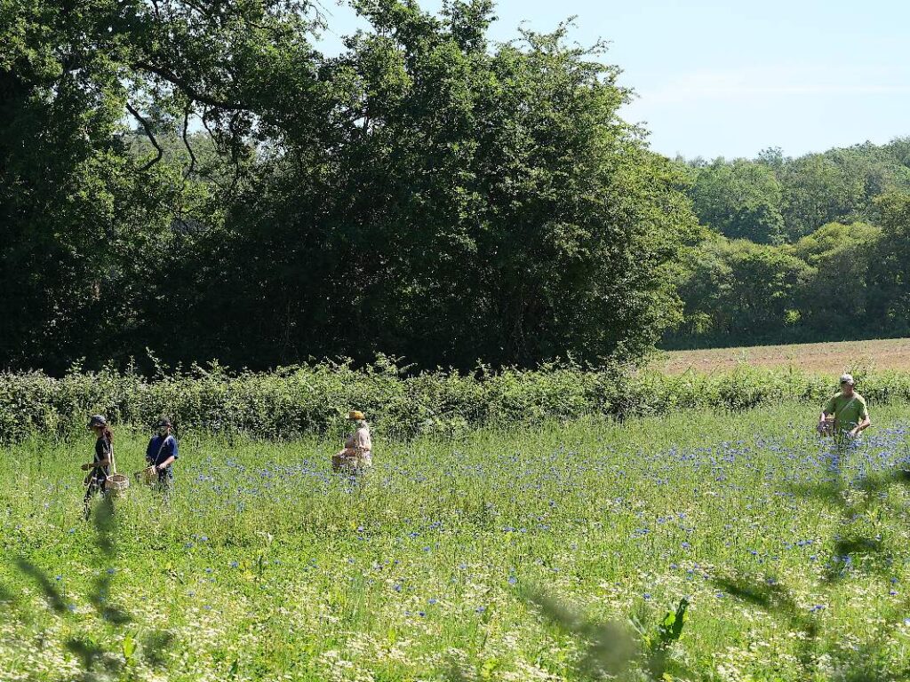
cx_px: 455
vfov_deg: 14.8
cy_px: 341
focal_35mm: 100
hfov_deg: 19.6
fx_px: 2629
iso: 200
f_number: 4.5
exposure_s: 1/640
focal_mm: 50
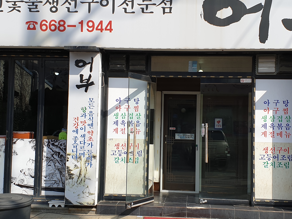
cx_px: 160
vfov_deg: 28.6
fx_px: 430
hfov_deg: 37.5
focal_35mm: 51
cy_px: 111
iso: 50
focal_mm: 4.3
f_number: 2.4
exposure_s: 1/1592
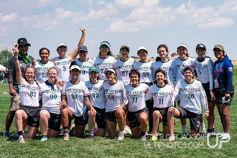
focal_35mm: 93
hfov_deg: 21.9
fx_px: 612
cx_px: 117
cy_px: 78
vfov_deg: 14.7
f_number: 5.6
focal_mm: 84
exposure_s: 1/3200
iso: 500
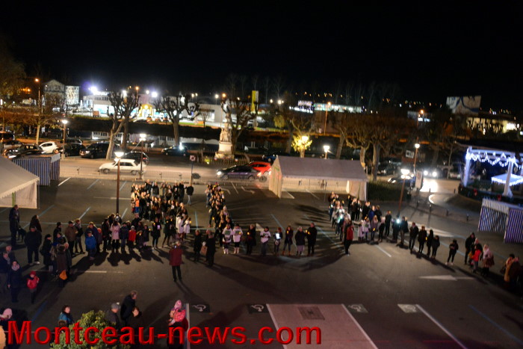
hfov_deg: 55.8
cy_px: 174
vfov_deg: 38.9
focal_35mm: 34
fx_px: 494
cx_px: 262
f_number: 3.8
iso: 6400
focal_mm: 34
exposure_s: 1/13
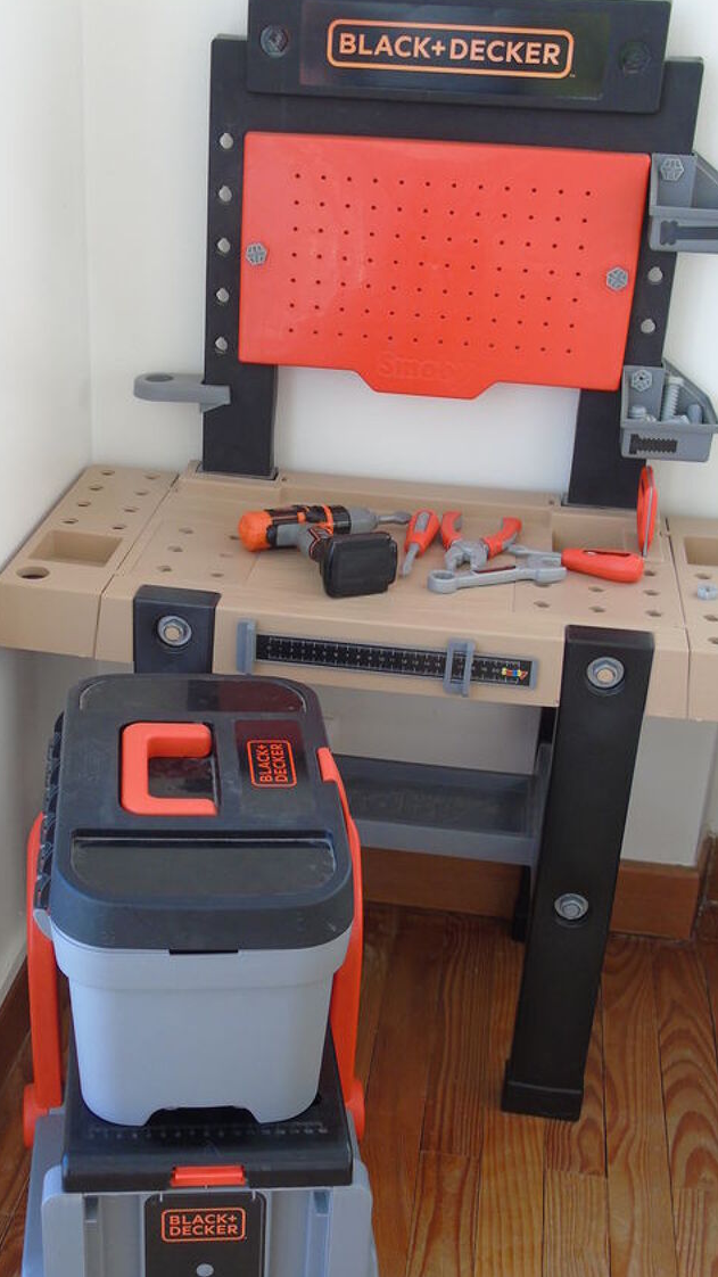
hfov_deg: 27.0
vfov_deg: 46.4
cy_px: 691
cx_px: 247
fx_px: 1489
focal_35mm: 44
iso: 100
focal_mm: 6.1
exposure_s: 1/30
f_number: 3.8
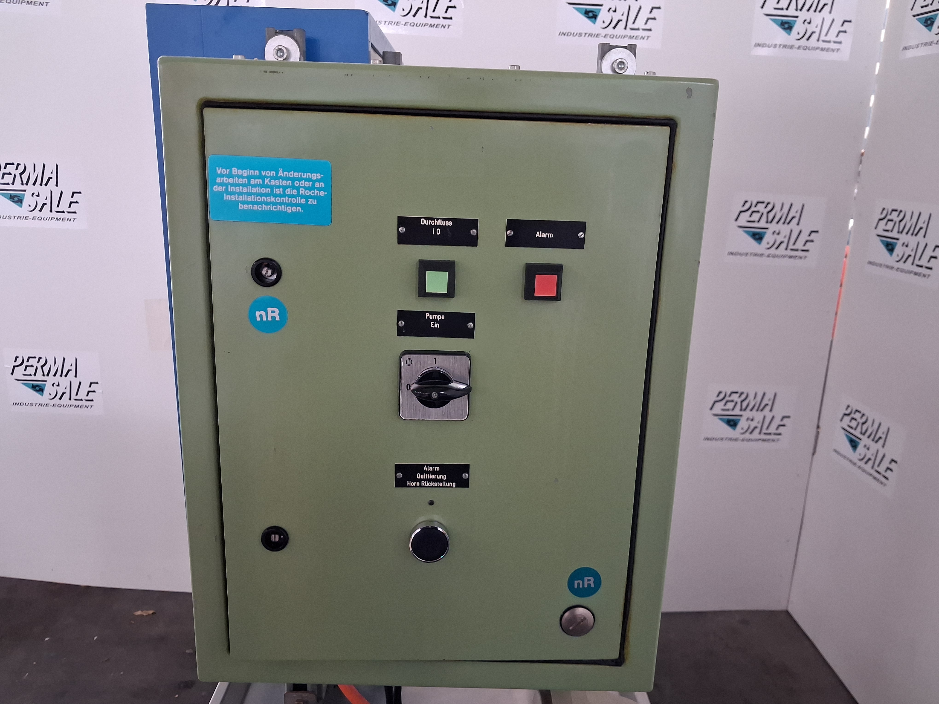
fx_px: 732
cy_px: 352
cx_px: 470
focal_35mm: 27
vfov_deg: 51.4
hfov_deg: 65.3
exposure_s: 1/33
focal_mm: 4
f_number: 1.8
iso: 400
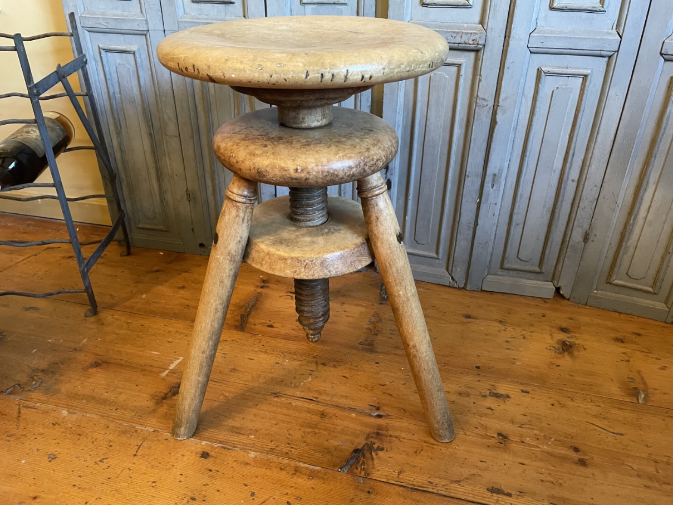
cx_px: 336
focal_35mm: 26
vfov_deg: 53.1
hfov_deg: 67.3
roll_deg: -0.1
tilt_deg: -31.5
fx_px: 506
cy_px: 252
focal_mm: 4.2
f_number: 1.6
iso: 500
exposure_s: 1/33
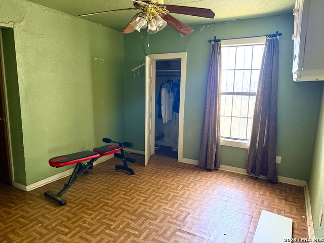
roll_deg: -0.7
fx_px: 225
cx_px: 162
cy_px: 122
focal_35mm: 24
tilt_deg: -10.5
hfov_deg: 71.6
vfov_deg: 56.8
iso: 640
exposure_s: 1/60
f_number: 1.78
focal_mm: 6.76
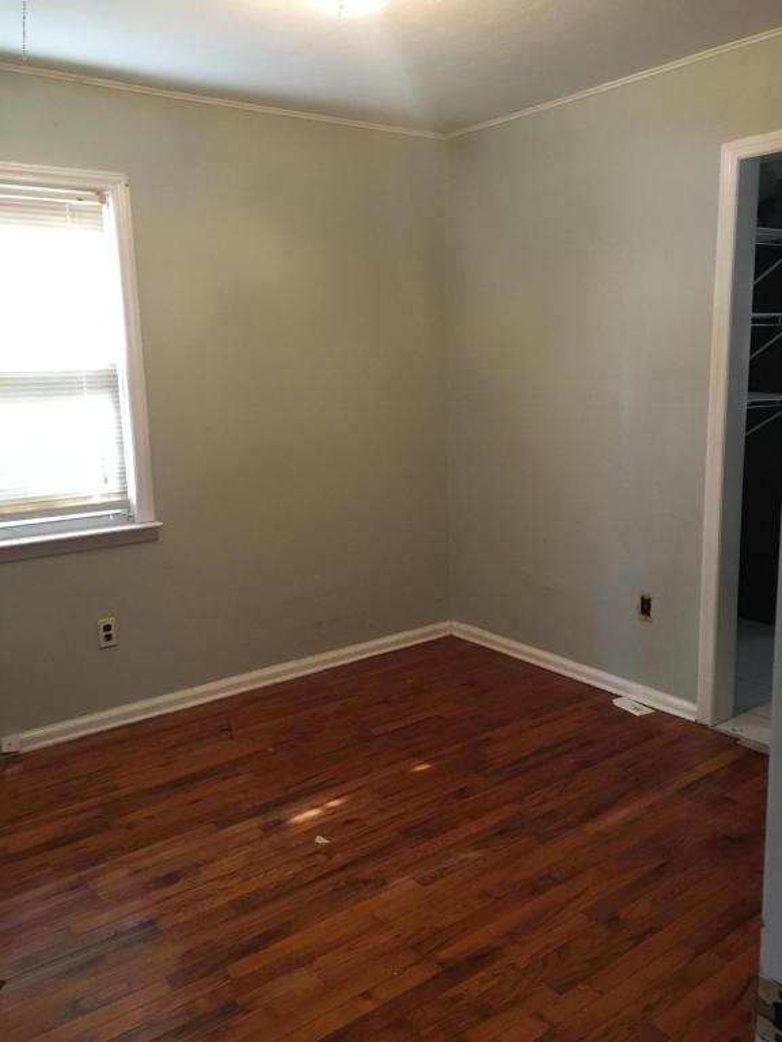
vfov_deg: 61.7
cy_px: 521
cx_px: 391
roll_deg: +1.3
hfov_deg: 48.2
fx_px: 874
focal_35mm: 29
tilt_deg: -10.5
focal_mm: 4.15
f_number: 2.2
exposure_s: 1/15
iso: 250
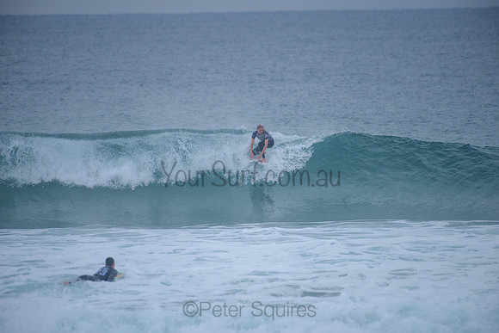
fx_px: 6932
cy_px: 166
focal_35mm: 500
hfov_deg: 4.1
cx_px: 250
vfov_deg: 2.8
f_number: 5.6
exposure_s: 1/2000
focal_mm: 500
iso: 320
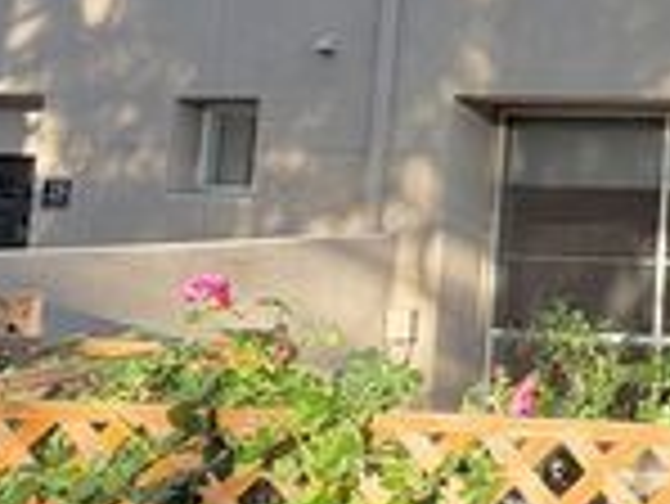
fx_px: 910
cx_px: 895
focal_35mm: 47
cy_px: 110
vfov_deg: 30.3
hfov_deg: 30.6
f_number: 2.2
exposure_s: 1/315
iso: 50
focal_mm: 2.22
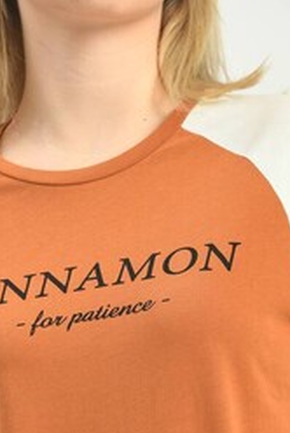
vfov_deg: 4.1
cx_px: 152
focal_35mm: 498
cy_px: 623
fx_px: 6000
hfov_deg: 2.8
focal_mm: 165
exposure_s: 1/160
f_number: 6.3
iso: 100
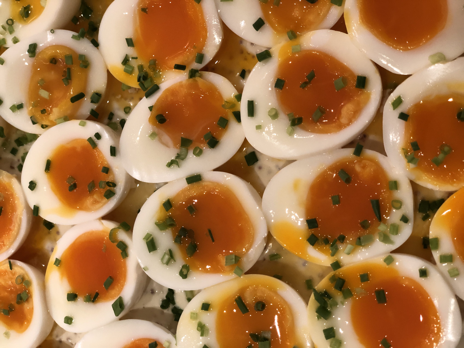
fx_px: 697
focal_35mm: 52
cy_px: 174
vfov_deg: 28.0
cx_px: 232
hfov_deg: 36.8
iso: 125
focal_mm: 6
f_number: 2.4
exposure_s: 1/33
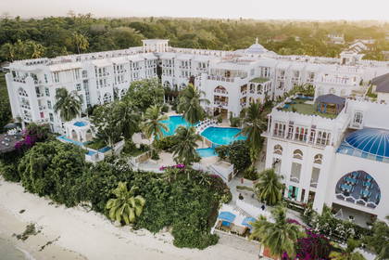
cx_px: 194
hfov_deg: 65.5
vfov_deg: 46.4
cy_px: 130
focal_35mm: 28
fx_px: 303
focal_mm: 10.26
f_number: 2.8
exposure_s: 1/60
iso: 100
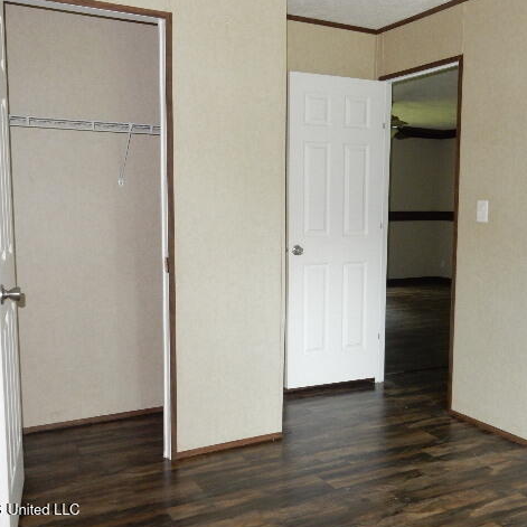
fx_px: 620
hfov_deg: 46.0
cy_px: 265
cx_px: 279
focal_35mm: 36
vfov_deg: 46.0
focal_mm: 5.4
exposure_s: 1/30
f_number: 4
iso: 400
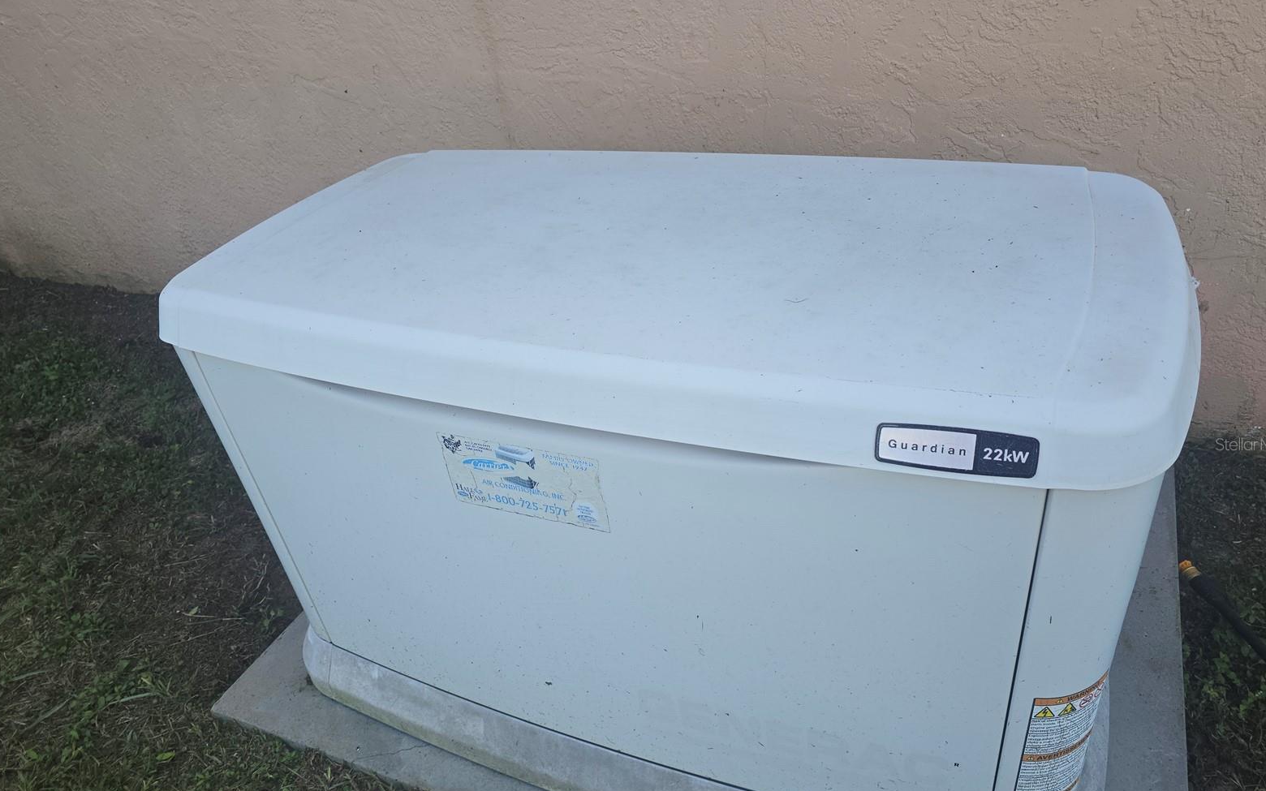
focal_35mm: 25
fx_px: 863
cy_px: 444
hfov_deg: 72.5
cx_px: 643
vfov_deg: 49.2
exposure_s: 1/184
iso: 12
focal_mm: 6.3
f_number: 1.7
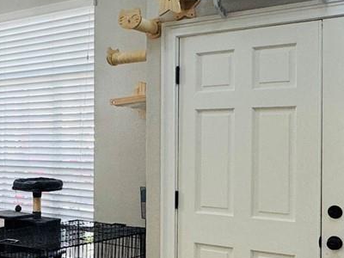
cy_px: 139
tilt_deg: +0.3
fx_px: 557
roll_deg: -0.4
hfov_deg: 32.6
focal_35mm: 56
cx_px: 35
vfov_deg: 26.1
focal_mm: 2.22
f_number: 2.2
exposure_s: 1/120
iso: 160
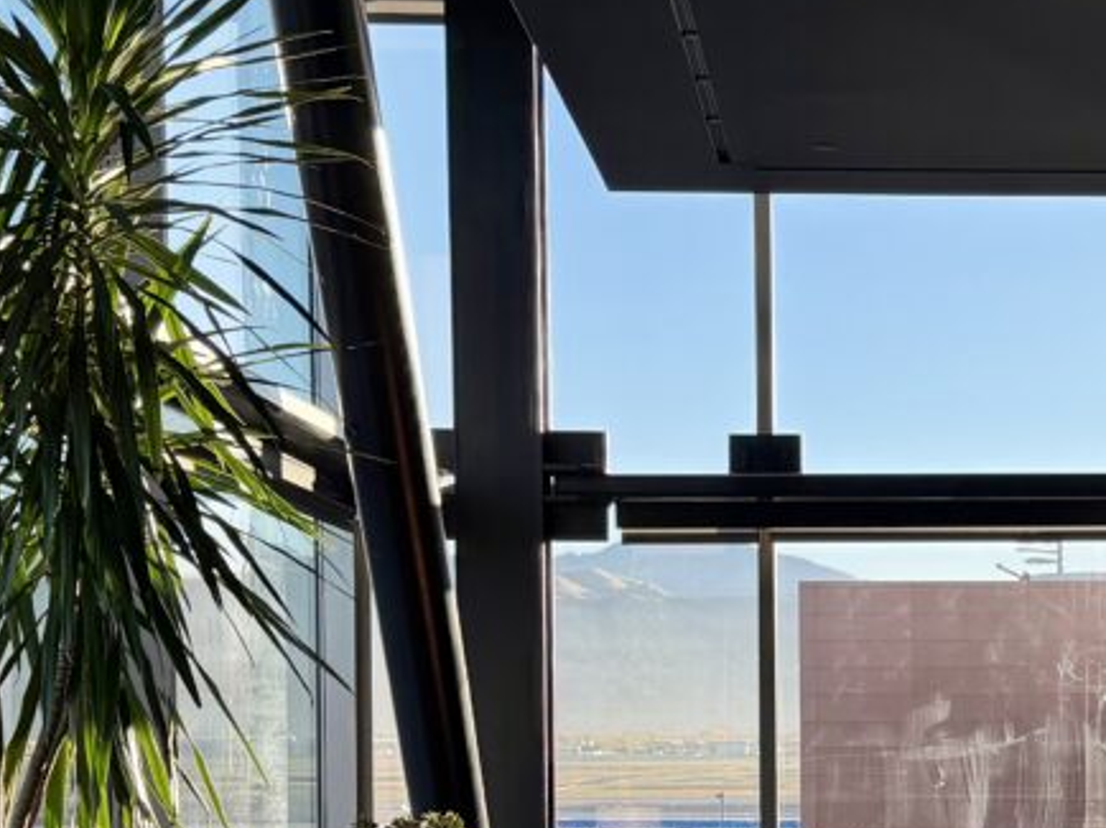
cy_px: 782
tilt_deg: -0.7
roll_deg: +1.2
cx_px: 1030
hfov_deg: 22.4
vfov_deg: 17.0
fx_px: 2714
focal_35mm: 85
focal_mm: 6.76
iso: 100
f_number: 1.78
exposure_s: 1/722
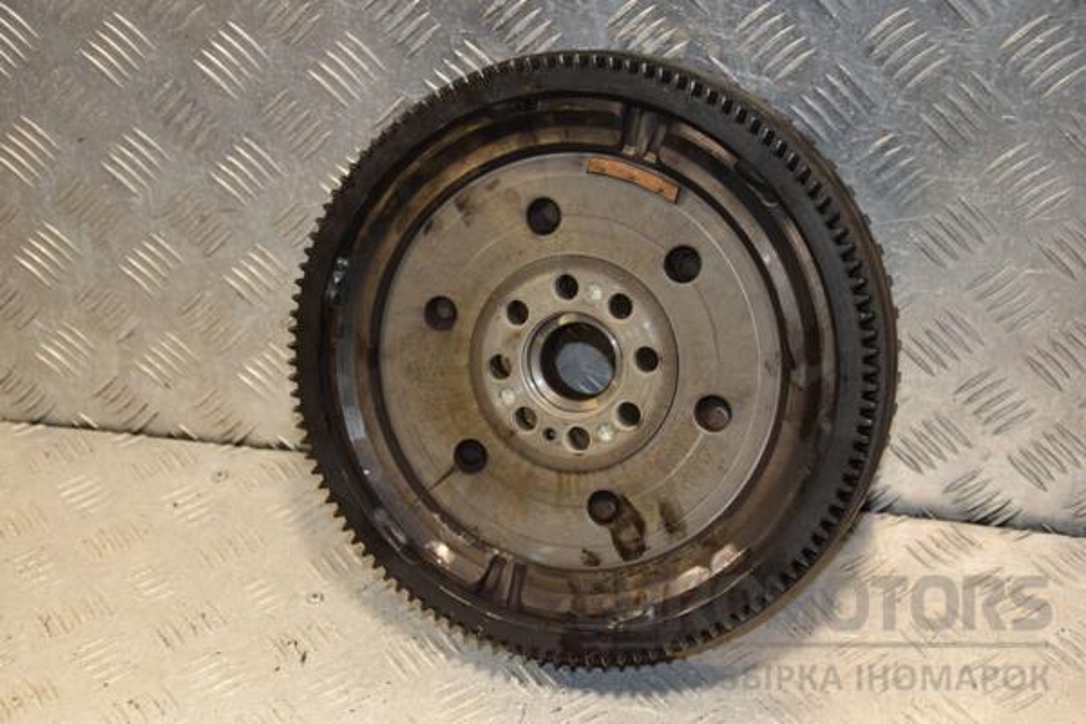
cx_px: 543
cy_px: 362
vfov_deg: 21.6
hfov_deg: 31.9
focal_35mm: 63
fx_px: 1900
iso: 800
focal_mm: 42
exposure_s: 1/200
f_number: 5.6
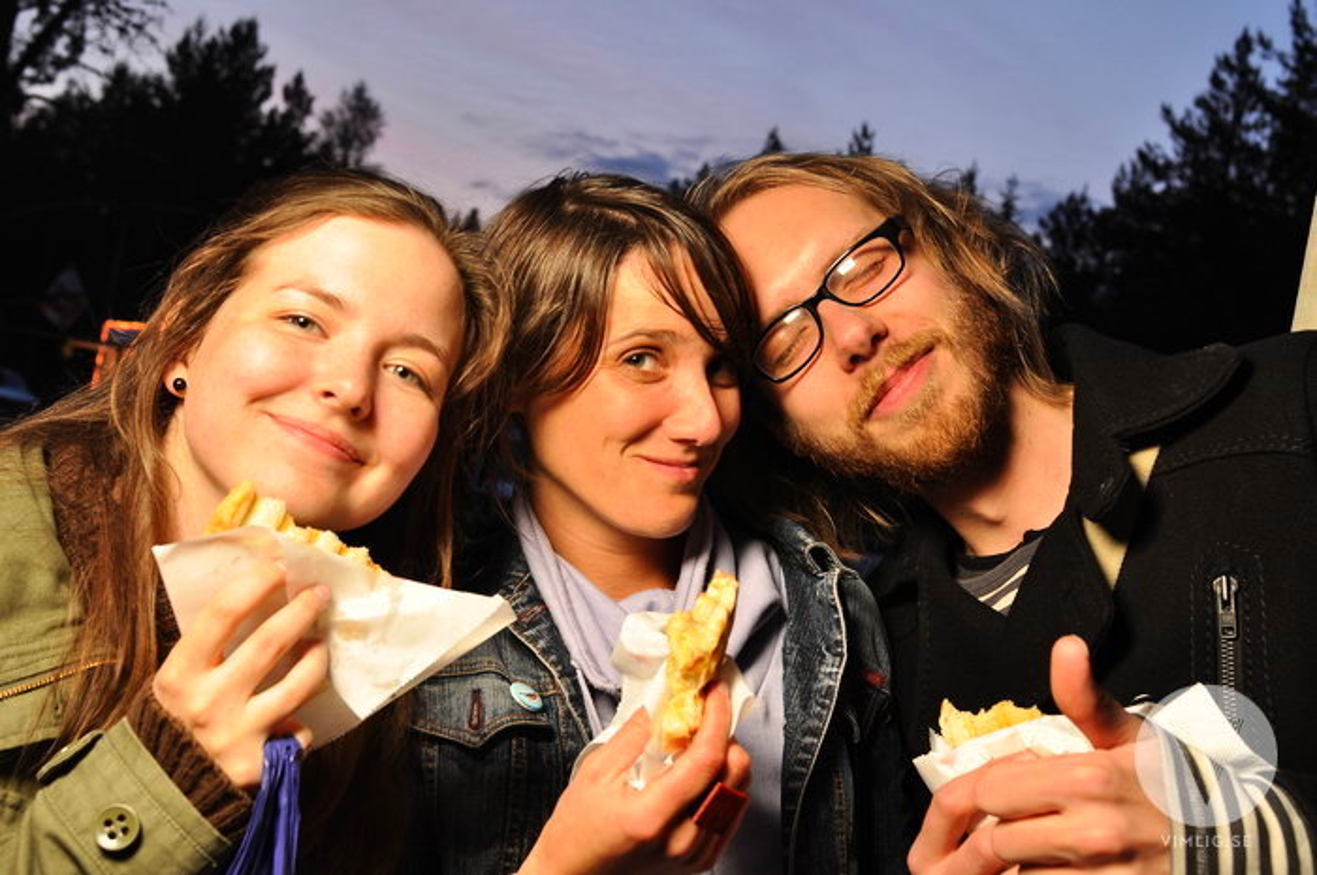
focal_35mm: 42
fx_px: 1535
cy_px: 438
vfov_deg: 31.8
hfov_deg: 46.4
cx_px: 658
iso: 400
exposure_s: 1/60
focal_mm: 28
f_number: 6.3
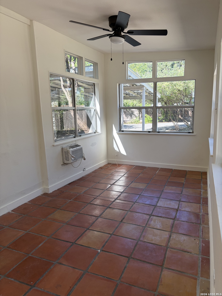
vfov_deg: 67.3
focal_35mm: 26
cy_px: 148
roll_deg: +1.5
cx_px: 111
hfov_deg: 53.1
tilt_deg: -9.4
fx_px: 222
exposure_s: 1/388
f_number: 1.6
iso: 64
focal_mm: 5.96
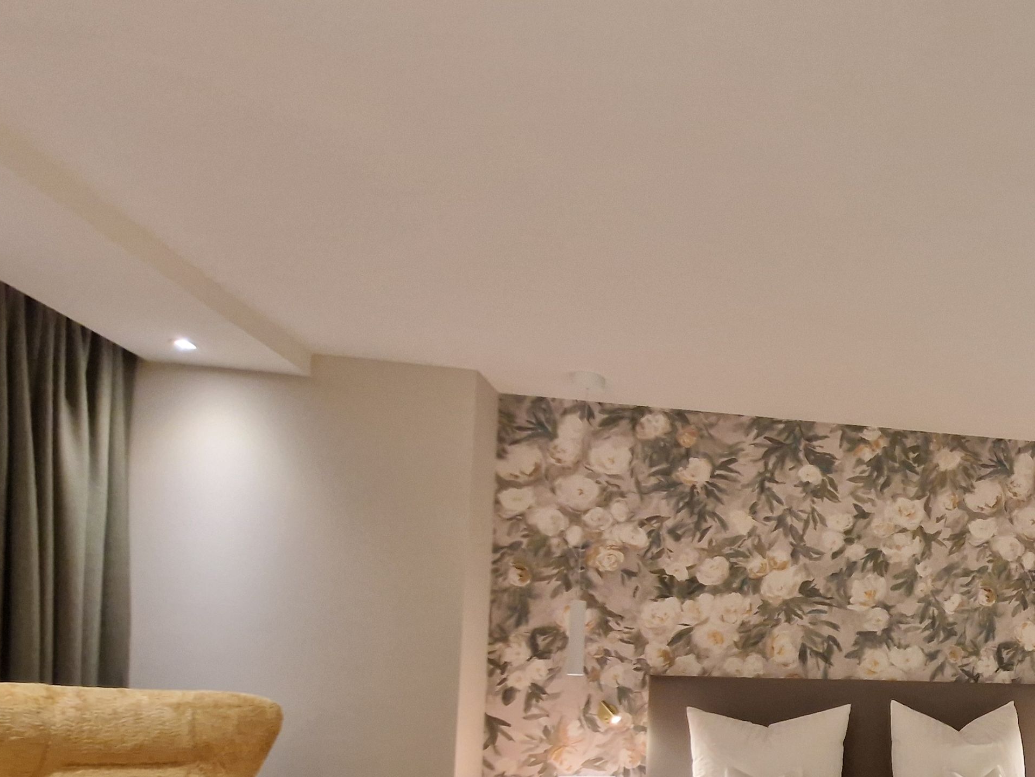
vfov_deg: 48.7
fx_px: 777
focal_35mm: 26
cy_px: 665
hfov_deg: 53.4
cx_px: 1027
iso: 320
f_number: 2.2
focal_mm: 2.2
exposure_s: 1/50
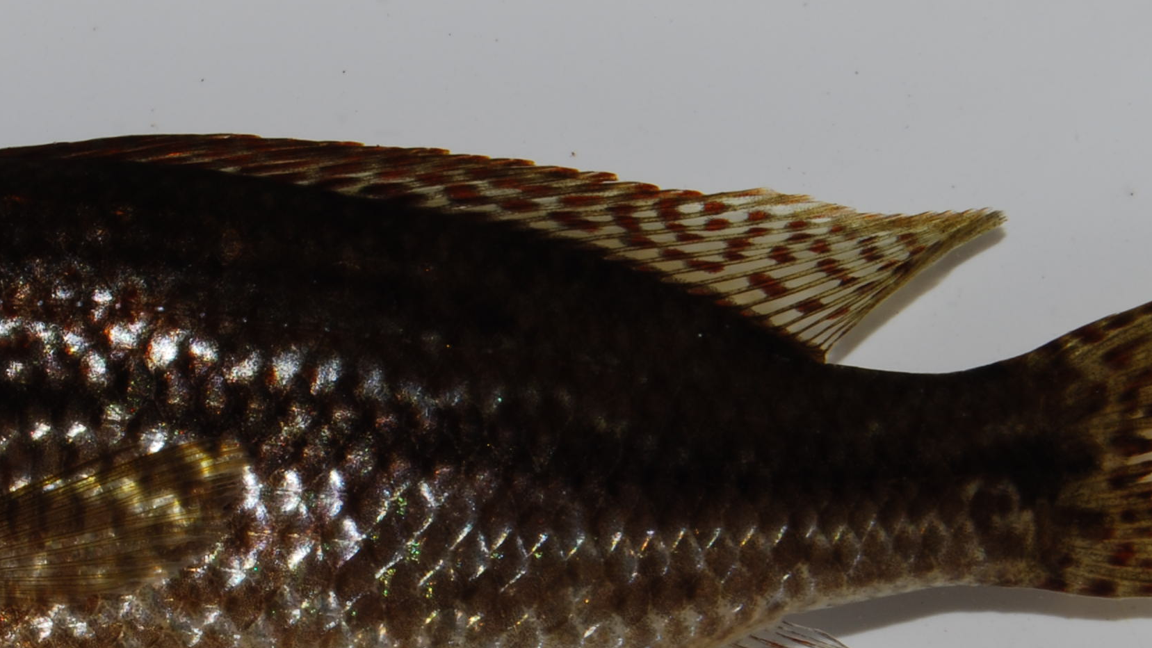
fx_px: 6177
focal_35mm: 202
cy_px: 505
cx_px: 321
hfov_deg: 10.6
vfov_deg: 6.0
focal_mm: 55
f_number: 18
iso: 100
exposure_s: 1/100
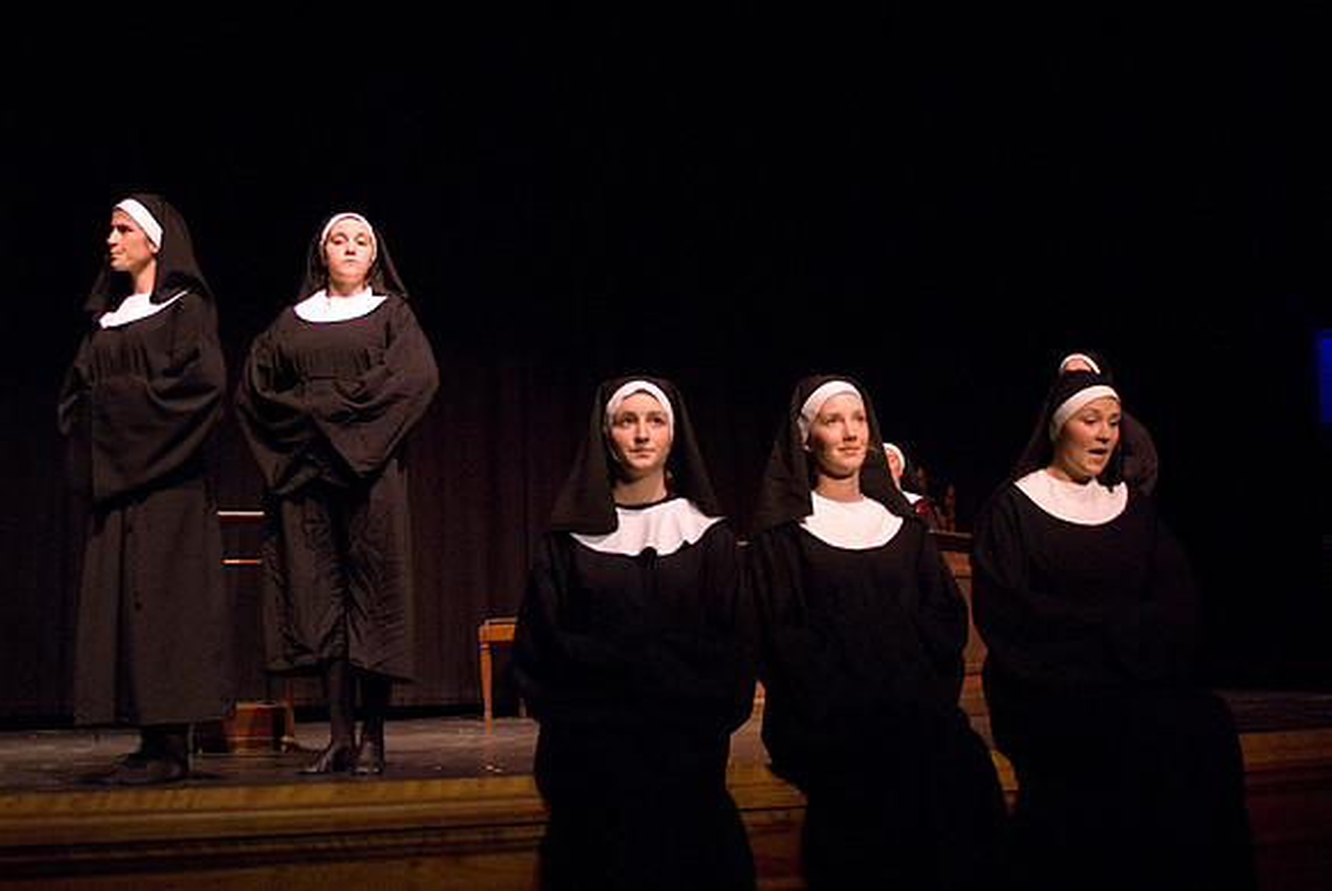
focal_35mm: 42
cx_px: 666
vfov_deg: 32.0
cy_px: 446
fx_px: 1556
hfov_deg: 46.4
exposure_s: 1/100
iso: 1600
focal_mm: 28
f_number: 2.8
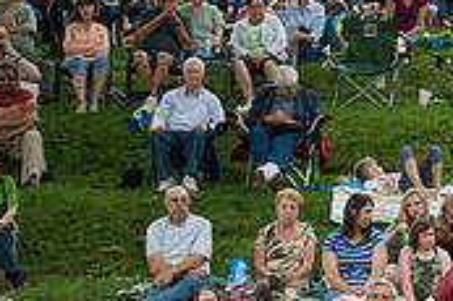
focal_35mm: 235
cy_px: 262
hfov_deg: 8.6
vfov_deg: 5.8
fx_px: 2954
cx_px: 678
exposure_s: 1/250
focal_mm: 70
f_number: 10
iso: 2500
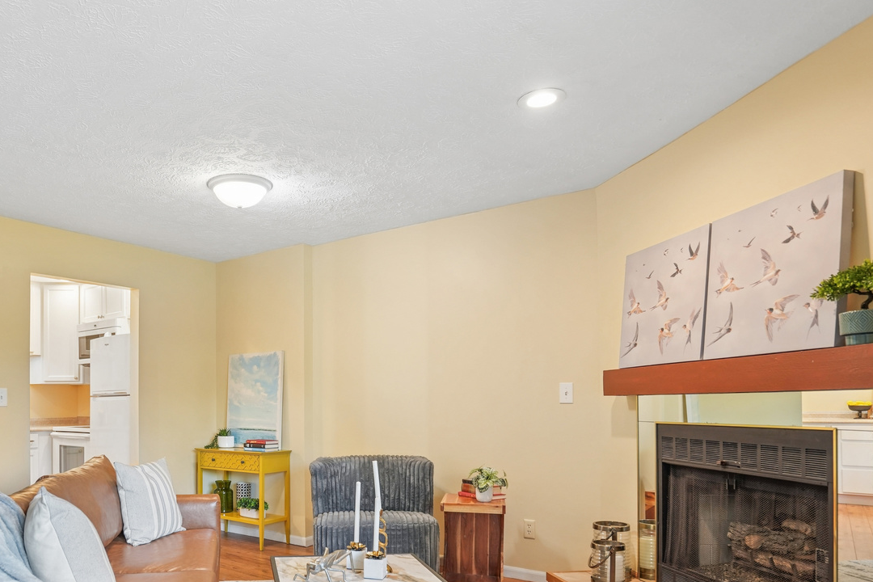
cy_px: 424
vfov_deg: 51.3
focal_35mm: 24
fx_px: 582
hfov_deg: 71.7
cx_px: 295
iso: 400
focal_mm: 16
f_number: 4
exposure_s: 1/30
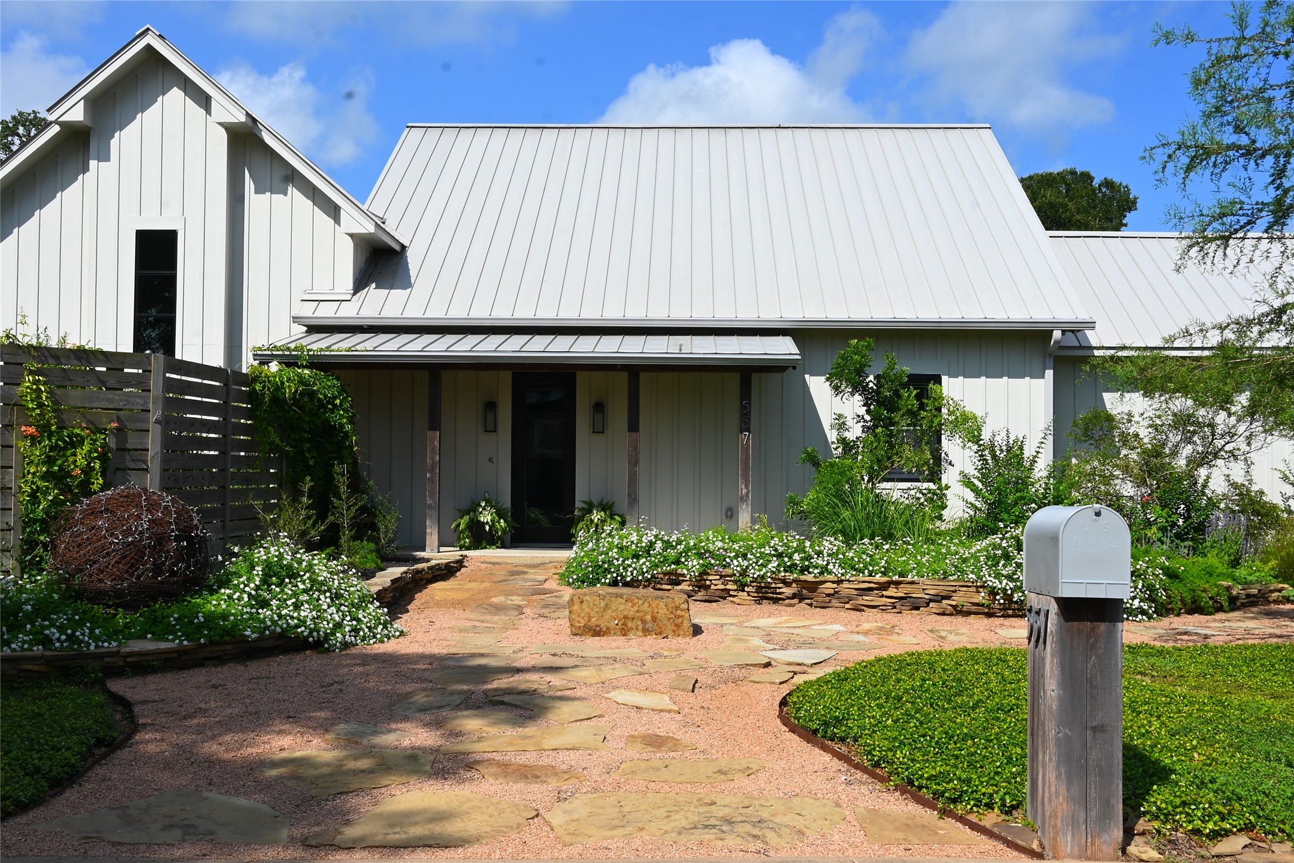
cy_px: 432
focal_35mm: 36
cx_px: 647
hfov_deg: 53.1
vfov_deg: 36.9
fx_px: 1294
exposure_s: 1/100
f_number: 16
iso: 100
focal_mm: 24
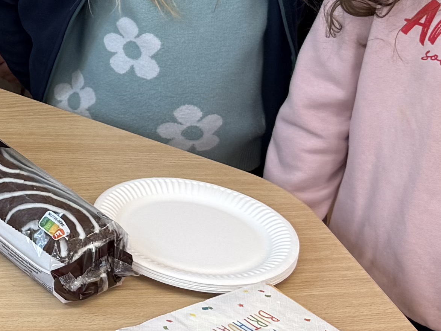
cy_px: -16
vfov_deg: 12.5
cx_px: -292
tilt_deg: -21.0
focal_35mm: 117
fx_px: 1491
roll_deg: -1.2
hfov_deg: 15.1
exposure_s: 1/121
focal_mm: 6.76
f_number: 1.78
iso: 160
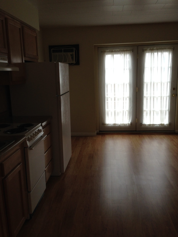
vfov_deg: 55.4
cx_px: 89
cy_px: 118
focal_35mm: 33
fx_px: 226
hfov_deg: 42.9
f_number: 2.4
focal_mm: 4.12
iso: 80
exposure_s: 1/120
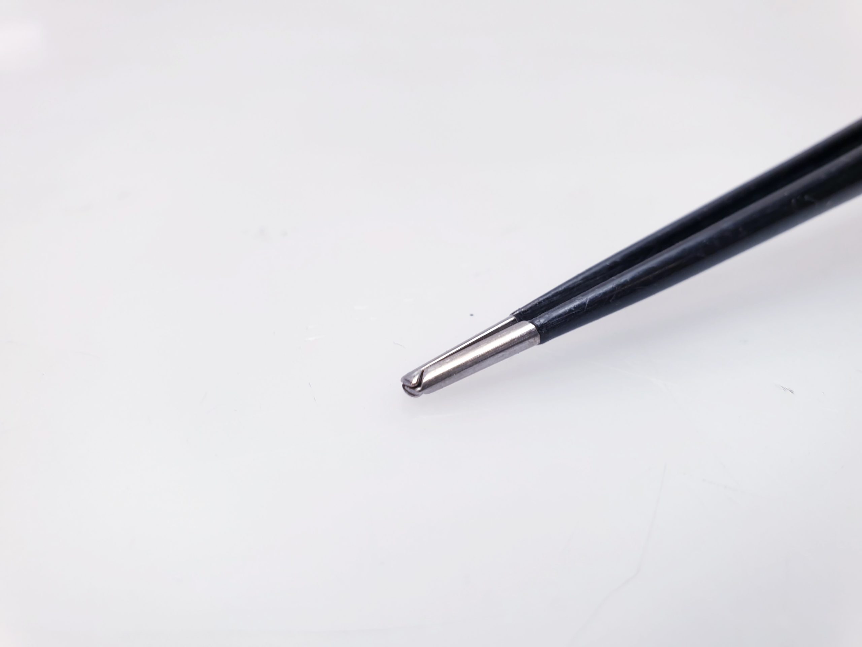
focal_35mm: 26
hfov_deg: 67.3
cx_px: 431
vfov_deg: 53.1
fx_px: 647
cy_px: 324
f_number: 2.4
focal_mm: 4.3
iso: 64
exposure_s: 1/50
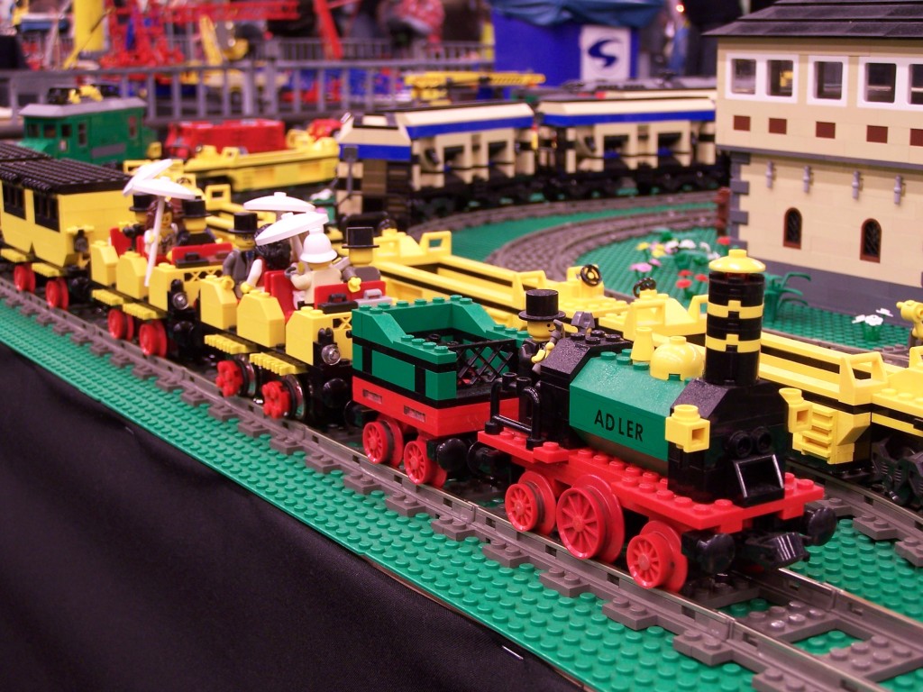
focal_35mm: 59
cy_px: 346
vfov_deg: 24.8
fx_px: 1573
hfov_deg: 32.7
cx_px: 462
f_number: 3.1
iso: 80
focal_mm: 9.8
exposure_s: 1/2
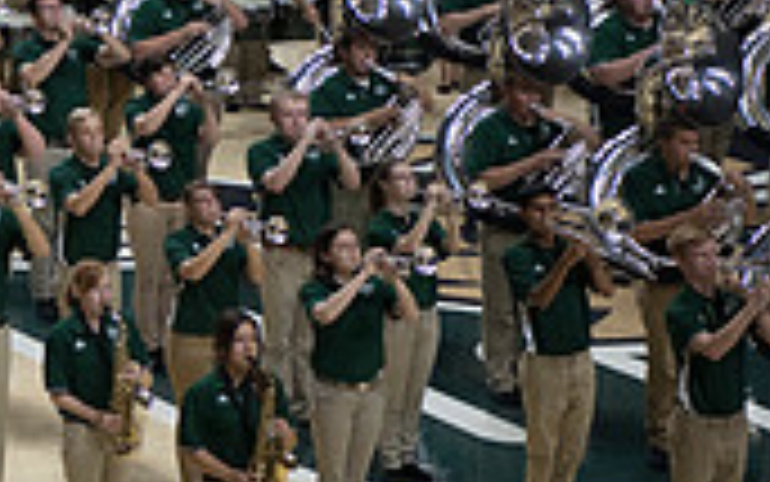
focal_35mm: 242
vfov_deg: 5.4
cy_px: 47
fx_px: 5080
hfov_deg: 8.5
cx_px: -374
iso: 2000
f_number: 2.8
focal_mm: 70
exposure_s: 1/1000
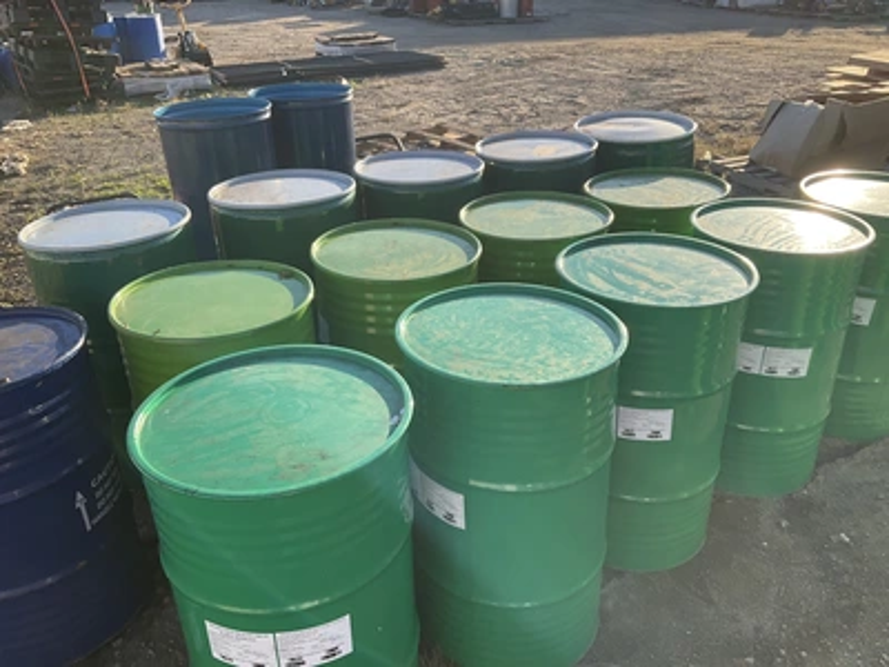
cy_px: 334
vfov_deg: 48.2
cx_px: 444
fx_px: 745
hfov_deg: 61.7
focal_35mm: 29
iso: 25
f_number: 1.8
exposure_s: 1/759
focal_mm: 3
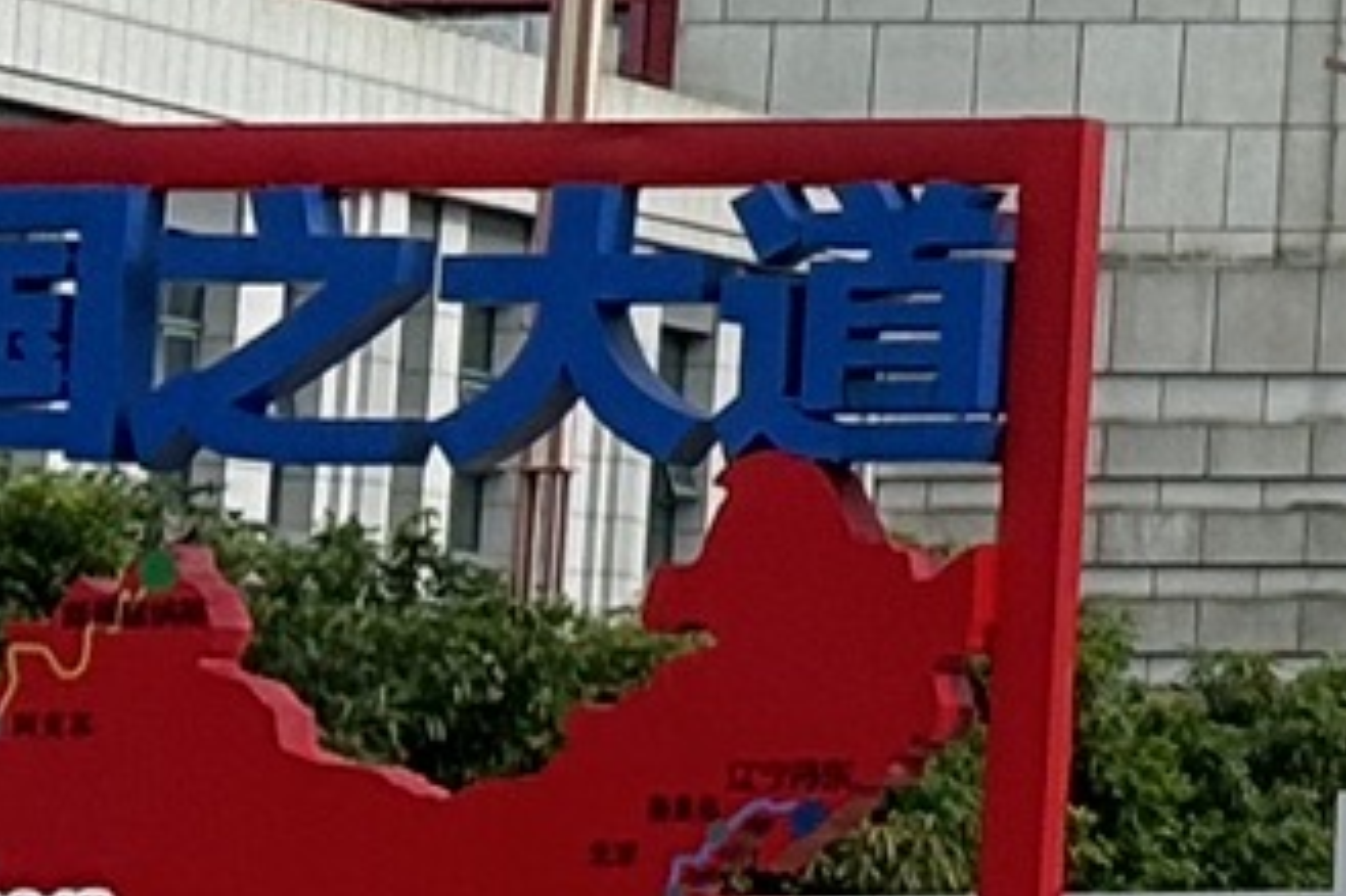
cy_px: -1788
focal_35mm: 329
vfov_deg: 4.0
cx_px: 3731
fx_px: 12294
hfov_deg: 5.9
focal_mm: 5.96
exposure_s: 1/3115
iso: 40
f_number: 1.6
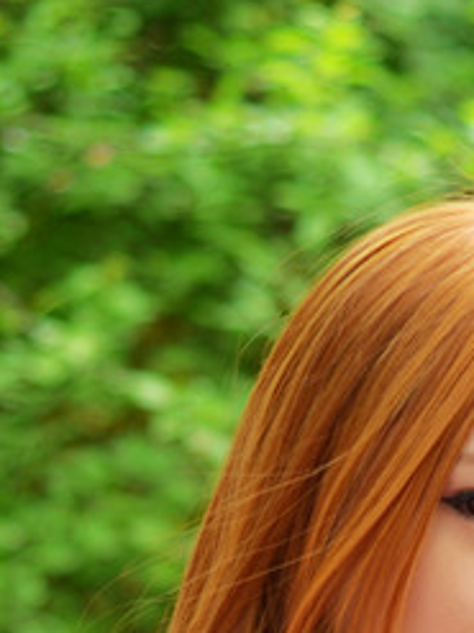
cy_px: 969
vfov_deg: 8.3
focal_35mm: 233
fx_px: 4258
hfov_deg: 6.3
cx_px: 629
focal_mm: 50
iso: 125
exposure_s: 1/80
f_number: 2.5
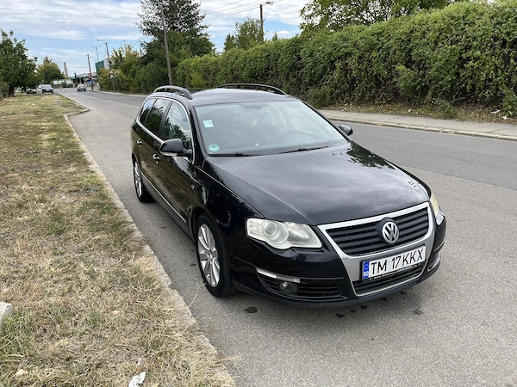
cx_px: 258
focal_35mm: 26
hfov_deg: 67.3
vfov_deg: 53.1
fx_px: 388
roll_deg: +2.7
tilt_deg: -16.1
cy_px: 194
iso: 50
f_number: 1.6
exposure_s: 1/1294
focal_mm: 5.1
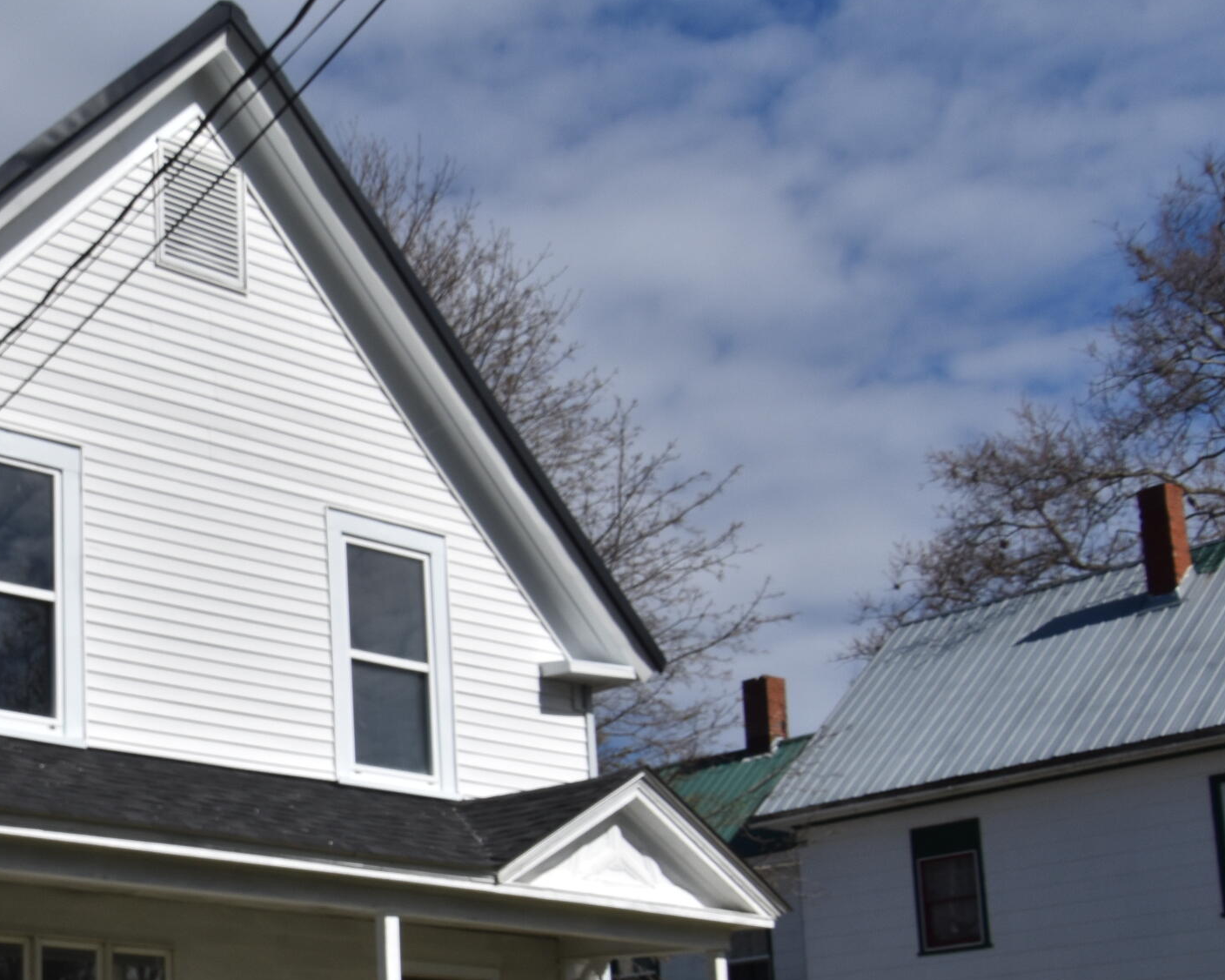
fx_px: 2175
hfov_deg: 30.0
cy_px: 838
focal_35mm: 60
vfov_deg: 24.8
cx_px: 100
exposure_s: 1/500
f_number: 13
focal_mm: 20
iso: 200
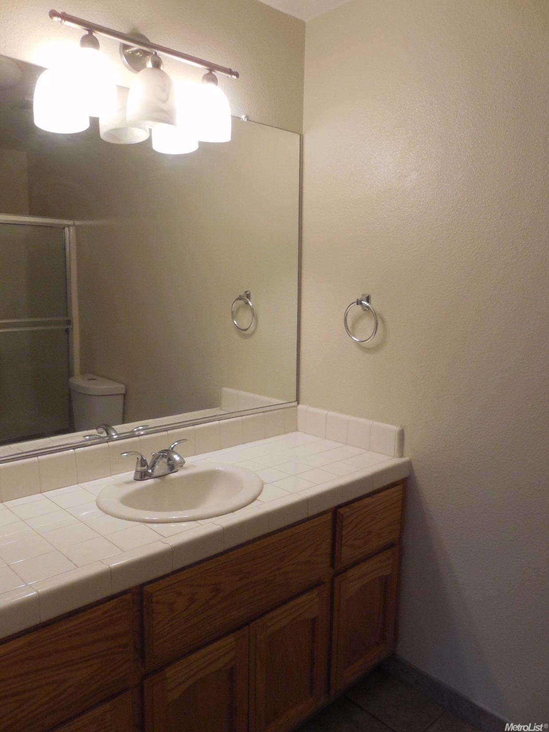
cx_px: 274
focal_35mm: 26
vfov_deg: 67.3
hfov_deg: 53.1
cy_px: 366
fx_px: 550
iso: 250
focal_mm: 4.6
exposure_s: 1/30
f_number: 3.5
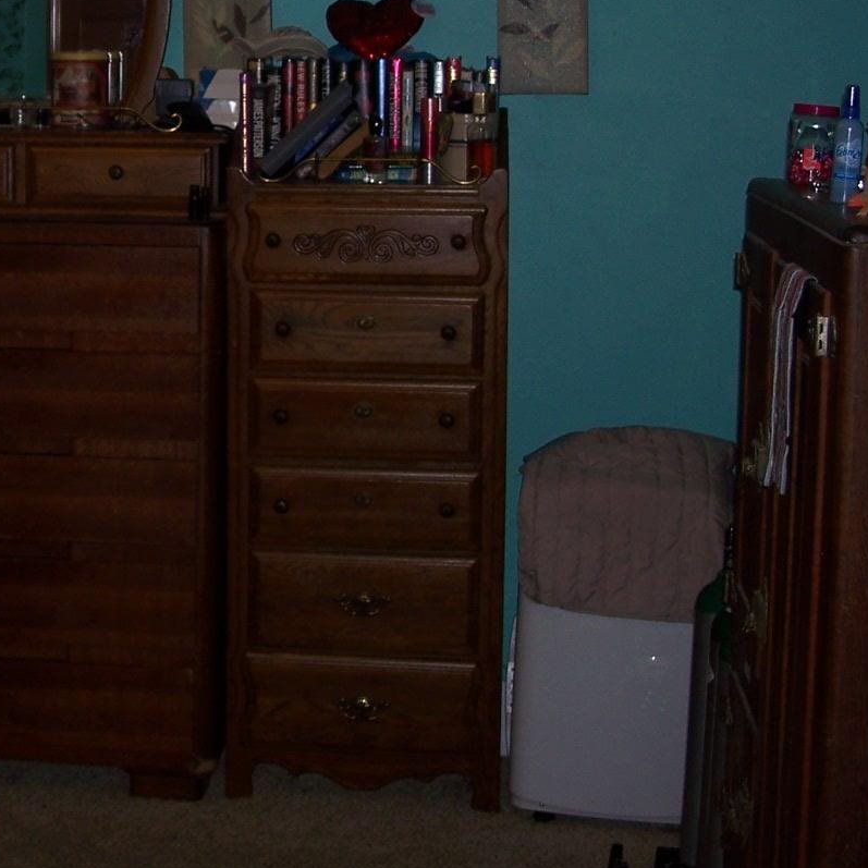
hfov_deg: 19.7
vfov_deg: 20.4
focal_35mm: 84
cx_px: -97
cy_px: 149
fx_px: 2383
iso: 64
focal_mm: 7.8
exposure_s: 1/60
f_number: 2.8
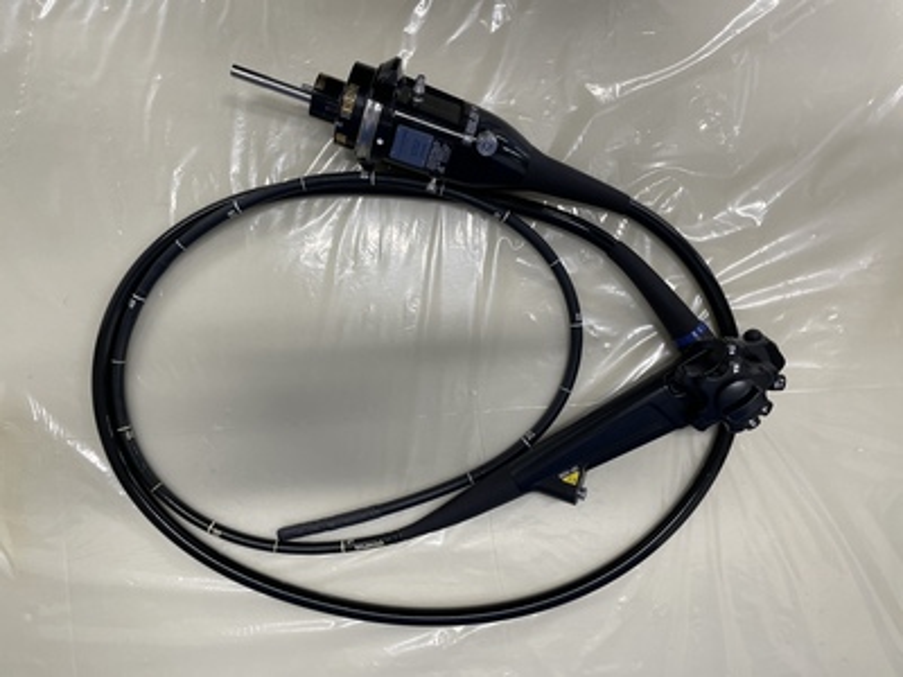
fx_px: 678
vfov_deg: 53.1
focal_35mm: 26
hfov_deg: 67.3
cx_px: 452
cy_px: 338
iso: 80
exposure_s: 1/121
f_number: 1.6
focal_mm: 4.2
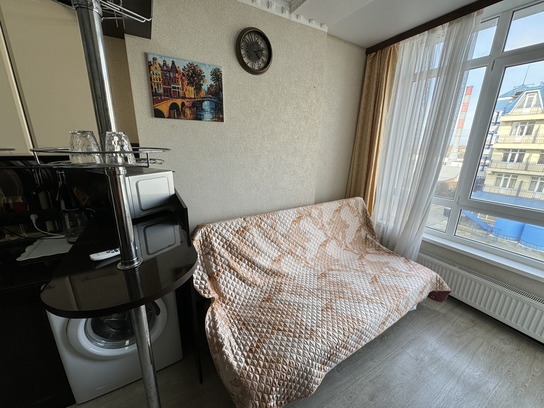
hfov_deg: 102.1
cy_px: 204
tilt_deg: -15.0
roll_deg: -0.6
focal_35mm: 14
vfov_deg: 85.7
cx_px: 272
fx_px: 220
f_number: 2.2
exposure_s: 1/124
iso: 40
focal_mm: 2.22
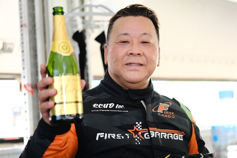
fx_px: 494
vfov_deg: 18.2
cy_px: 79
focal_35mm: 75
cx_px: 118
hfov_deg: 27.0
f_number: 2
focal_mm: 50
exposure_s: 1/70
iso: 160
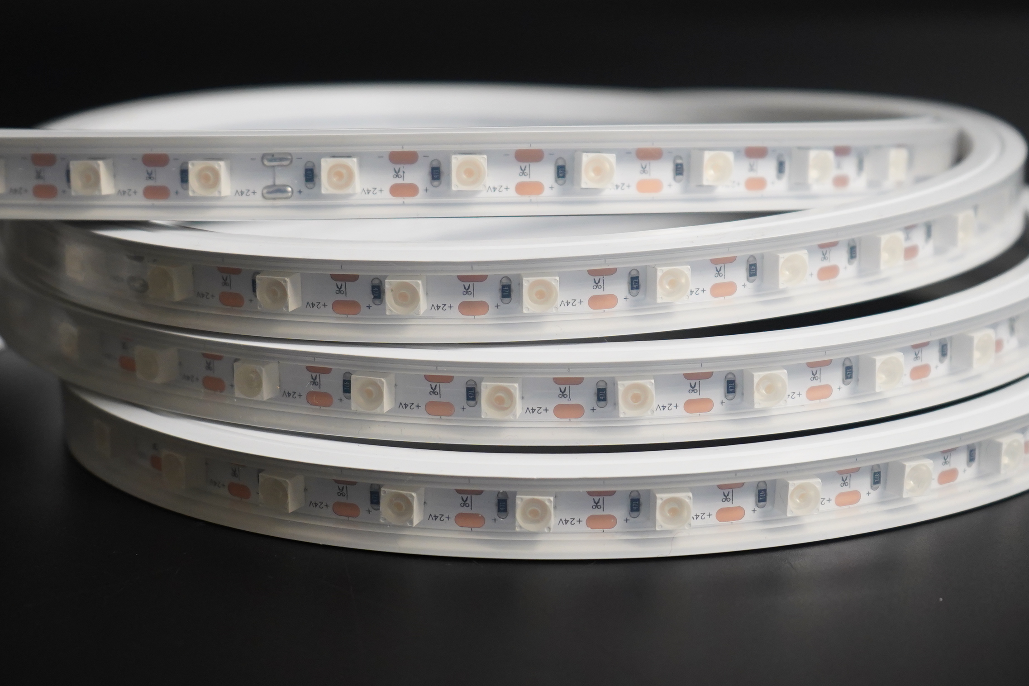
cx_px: 533
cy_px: 281
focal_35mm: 90
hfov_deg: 22.6
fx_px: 2572
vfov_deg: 15.2
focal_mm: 52
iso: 1600
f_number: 5
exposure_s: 1/160
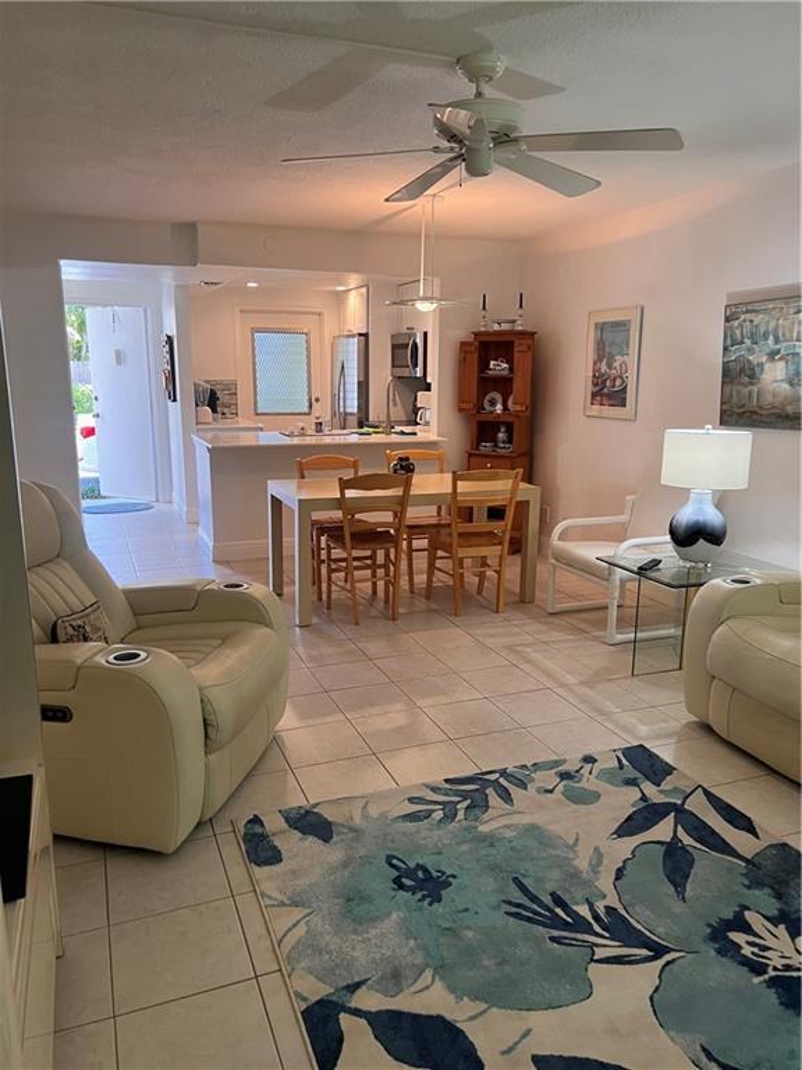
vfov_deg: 67.3
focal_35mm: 26
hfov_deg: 53.1
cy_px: 535
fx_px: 803
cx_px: 401
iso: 80
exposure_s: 1/60
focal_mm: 5.7
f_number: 1.5
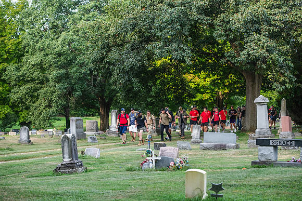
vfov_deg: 16.1
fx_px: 713
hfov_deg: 23.9
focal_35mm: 85
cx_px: 151
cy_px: 100
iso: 320
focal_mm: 85
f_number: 4
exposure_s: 1/400
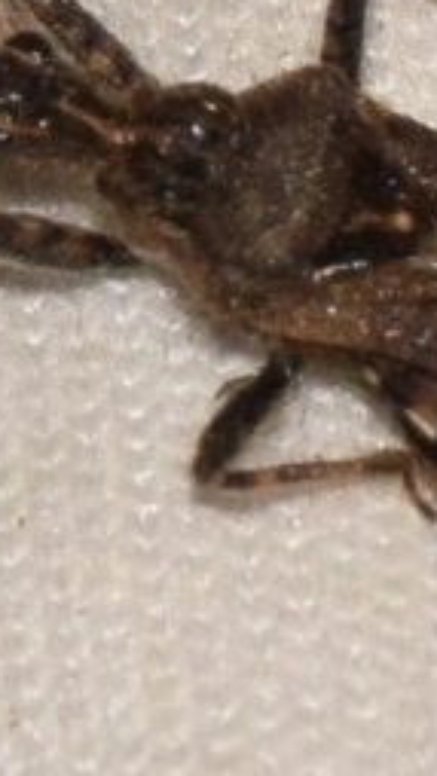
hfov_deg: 3.1
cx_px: 449
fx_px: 8152
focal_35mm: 396
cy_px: 180
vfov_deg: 5.4
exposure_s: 1/160
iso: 500
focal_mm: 100
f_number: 14
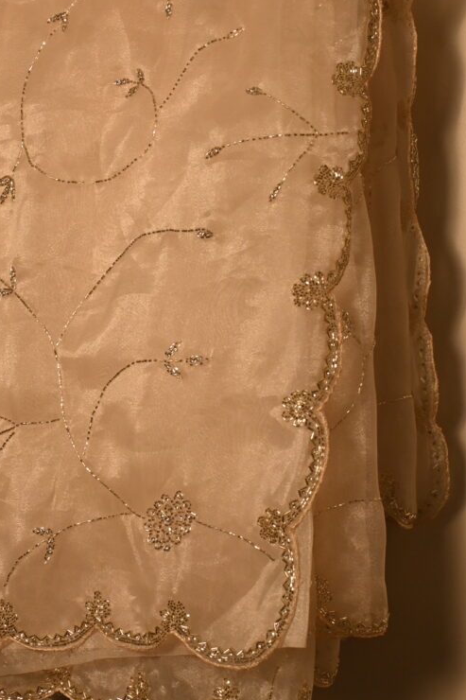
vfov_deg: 27.3
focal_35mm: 74
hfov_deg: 18.3
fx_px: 1442
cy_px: 323
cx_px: 146
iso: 1000
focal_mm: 30.5
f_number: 6.3
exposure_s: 1/100
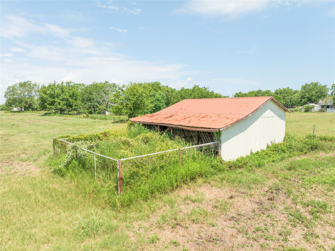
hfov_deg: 71.6
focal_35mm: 24
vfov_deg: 56.8
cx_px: 168
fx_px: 232
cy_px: 126
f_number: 2.8
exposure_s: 1/1600
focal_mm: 12.29
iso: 100
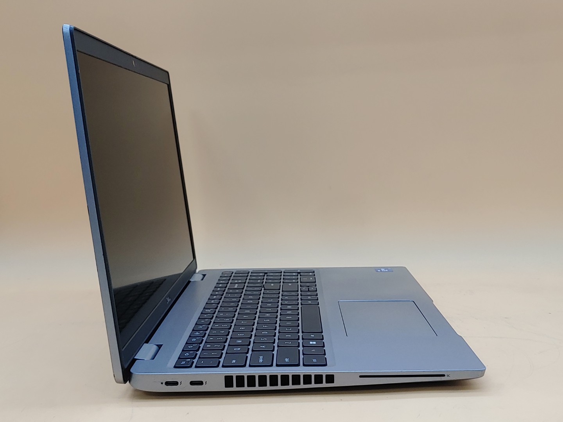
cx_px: 282
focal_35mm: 44
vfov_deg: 32.9
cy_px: 211
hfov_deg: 42.9
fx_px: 716
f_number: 1.8
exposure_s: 1/116
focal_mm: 4.36
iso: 50
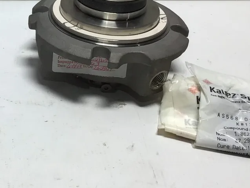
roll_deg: +0.1
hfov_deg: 19.1
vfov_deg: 15.0
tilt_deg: -27.3
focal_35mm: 97
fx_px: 700
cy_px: 10
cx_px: -47
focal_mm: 3.3
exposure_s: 1/153
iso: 25
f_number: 2.4
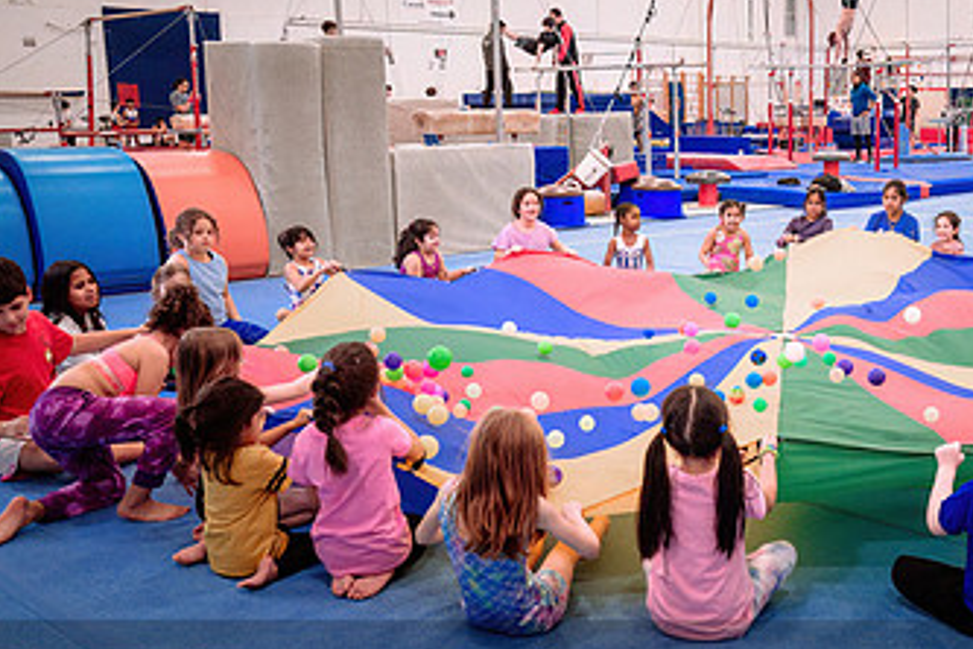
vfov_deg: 29.9
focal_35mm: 45
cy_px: 334
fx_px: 1216
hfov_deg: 42.1
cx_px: 749
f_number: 3.2
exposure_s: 1/400
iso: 1600
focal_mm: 24
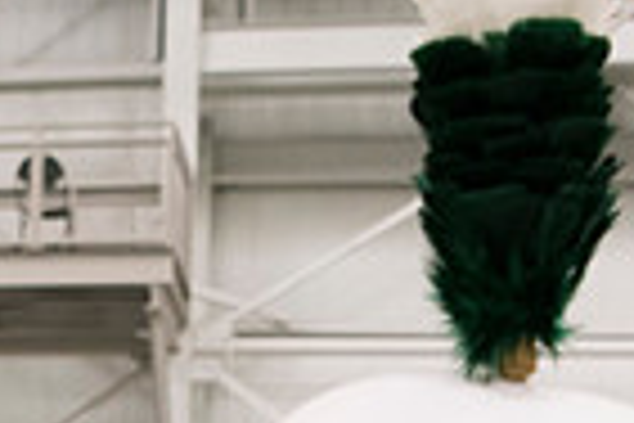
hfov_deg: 20.2
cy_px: 812
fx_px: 1743
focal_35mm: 99
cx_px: 67
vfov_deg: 12.4
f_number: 3.2
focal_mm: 24
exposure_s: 1/250
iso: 3200
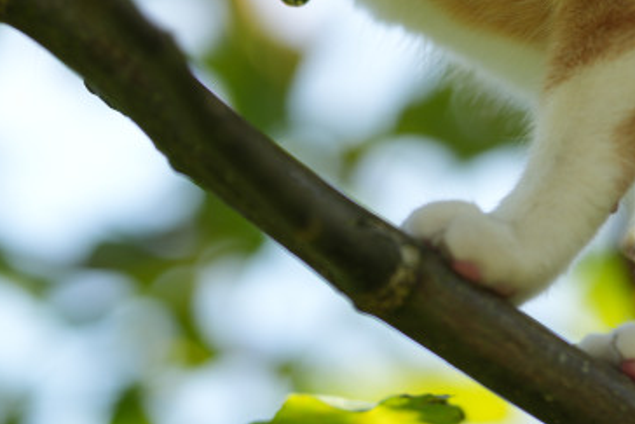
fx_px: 4376
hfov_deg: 8.3
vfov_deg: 5.5
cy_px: -127
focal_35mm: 248
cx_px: 447
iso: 100
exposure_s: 1/1250
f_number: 1.4
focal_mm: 85
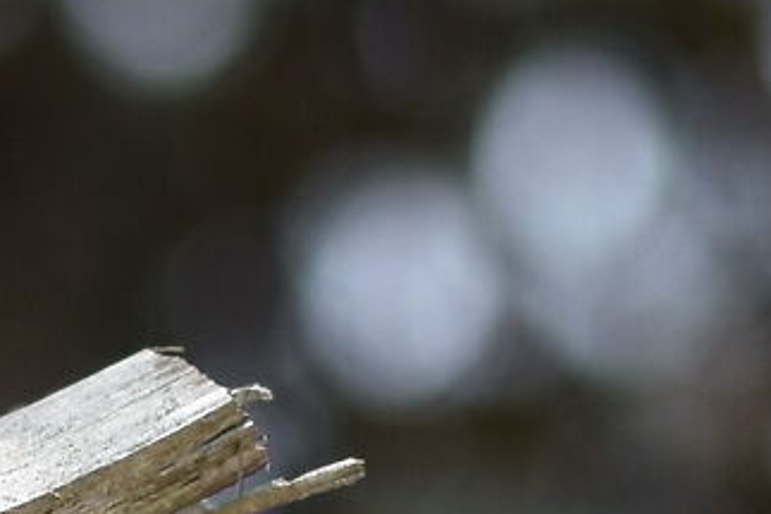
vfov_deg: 1.4
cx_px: -91
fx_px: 20286
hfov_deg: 2.2
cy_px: 655
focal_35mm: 948
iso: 250
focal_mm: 85
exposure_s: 1/8000
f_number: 1.7
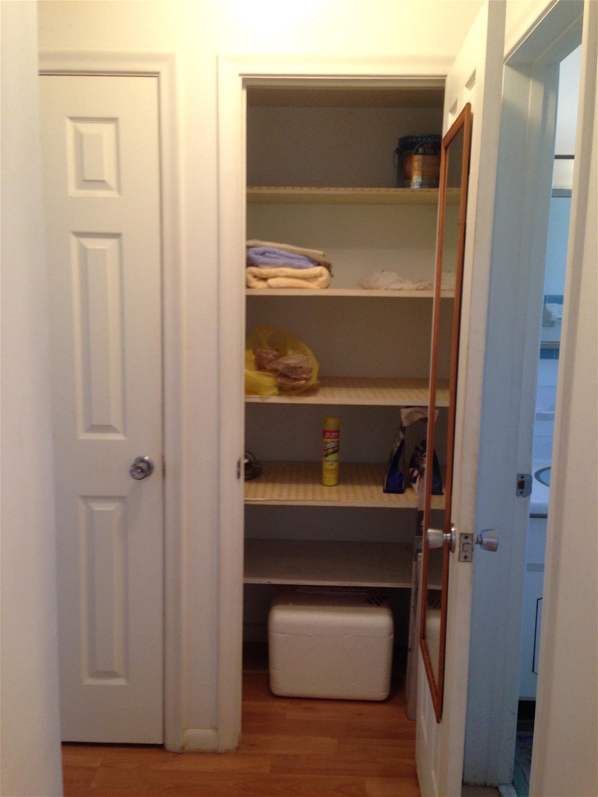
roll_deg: +0.2
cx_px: 299
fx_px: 760
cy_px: 398
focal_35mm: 33
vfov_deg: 55.4
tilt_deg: -6.0
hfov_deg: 42.9
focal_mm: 4.12
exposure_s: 1/20
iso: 125
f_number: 2.4
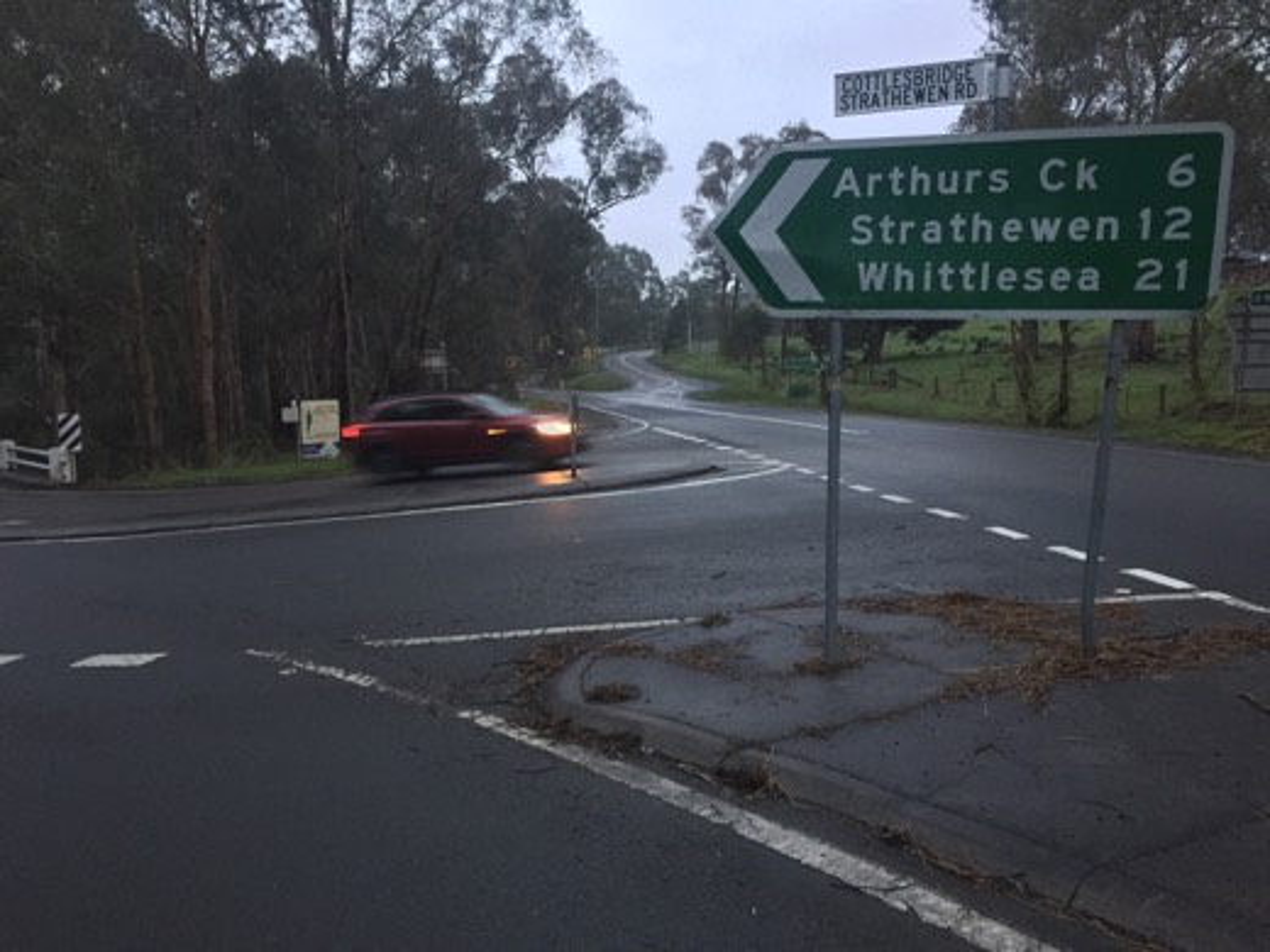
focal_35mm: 29
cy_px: 476
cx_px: 635
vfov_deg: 48.2
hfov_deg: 61.7
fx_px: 1064
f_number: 2.2
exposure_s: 1/15
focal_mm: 4.15
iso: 250
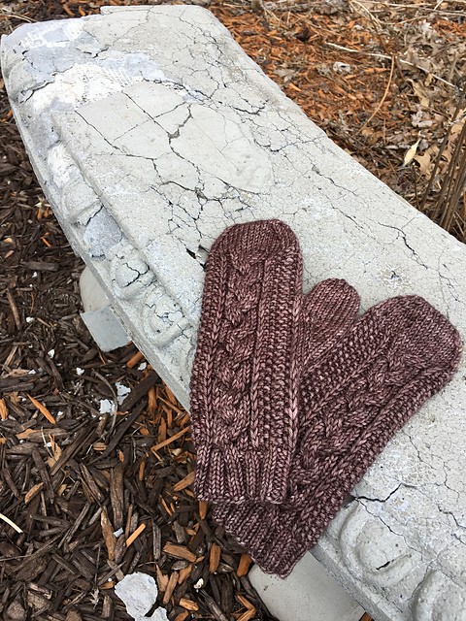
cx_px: 233
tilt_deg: -50.3
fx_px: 521
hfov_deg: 48.2
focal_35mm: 29
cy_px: 310
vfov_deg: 61.7
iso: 25
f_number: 2.2
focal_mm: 4.15
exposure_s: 1/499
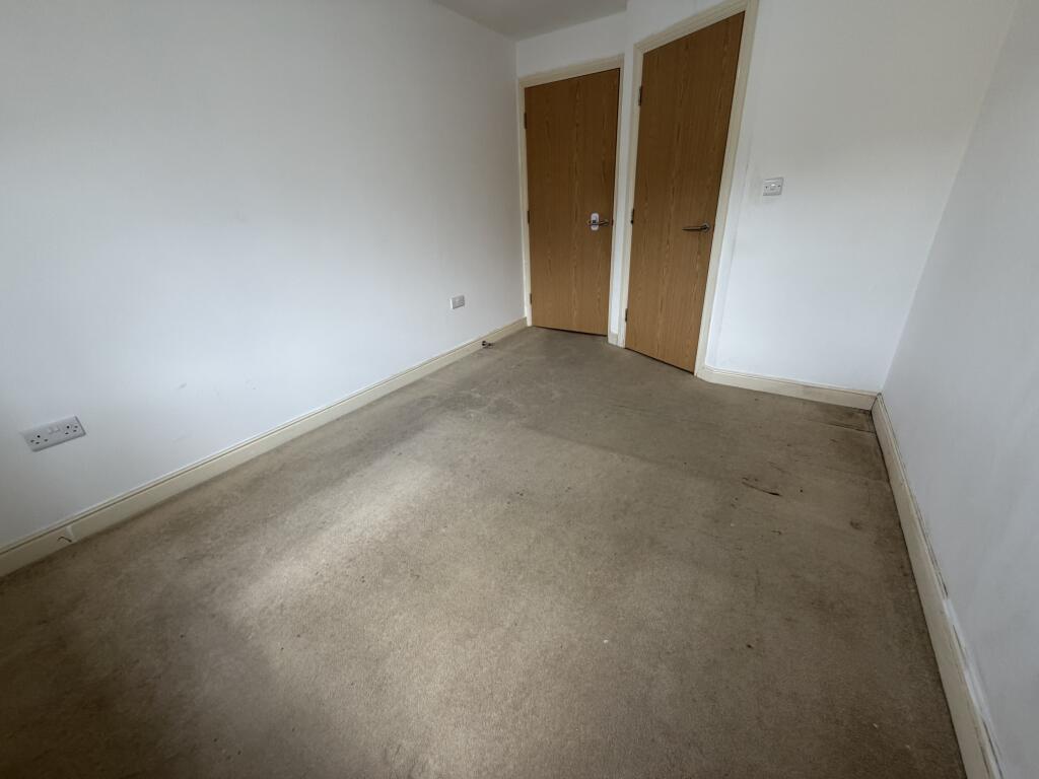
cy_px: 390
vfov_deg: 85.7
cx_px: 520
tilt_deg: -23.9
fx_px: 420
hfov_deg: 102.1
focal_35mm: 14
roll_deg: +3.1
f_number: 2.2
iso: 160
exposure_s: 1/121
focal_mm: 2.22
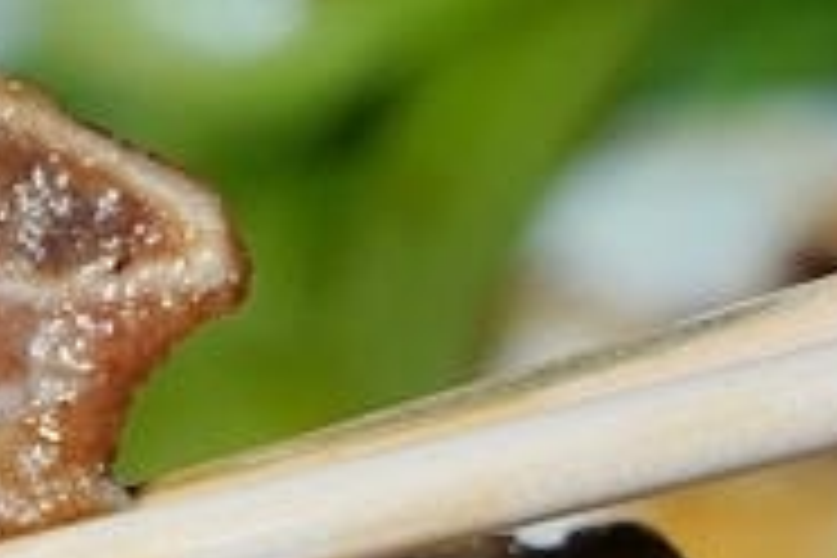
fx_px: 9601
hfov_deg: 4.9
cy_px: 1256
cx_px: -572
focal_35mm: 413
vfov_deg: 3.3
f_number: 4
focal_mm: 64
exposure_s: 1/160
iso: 1000
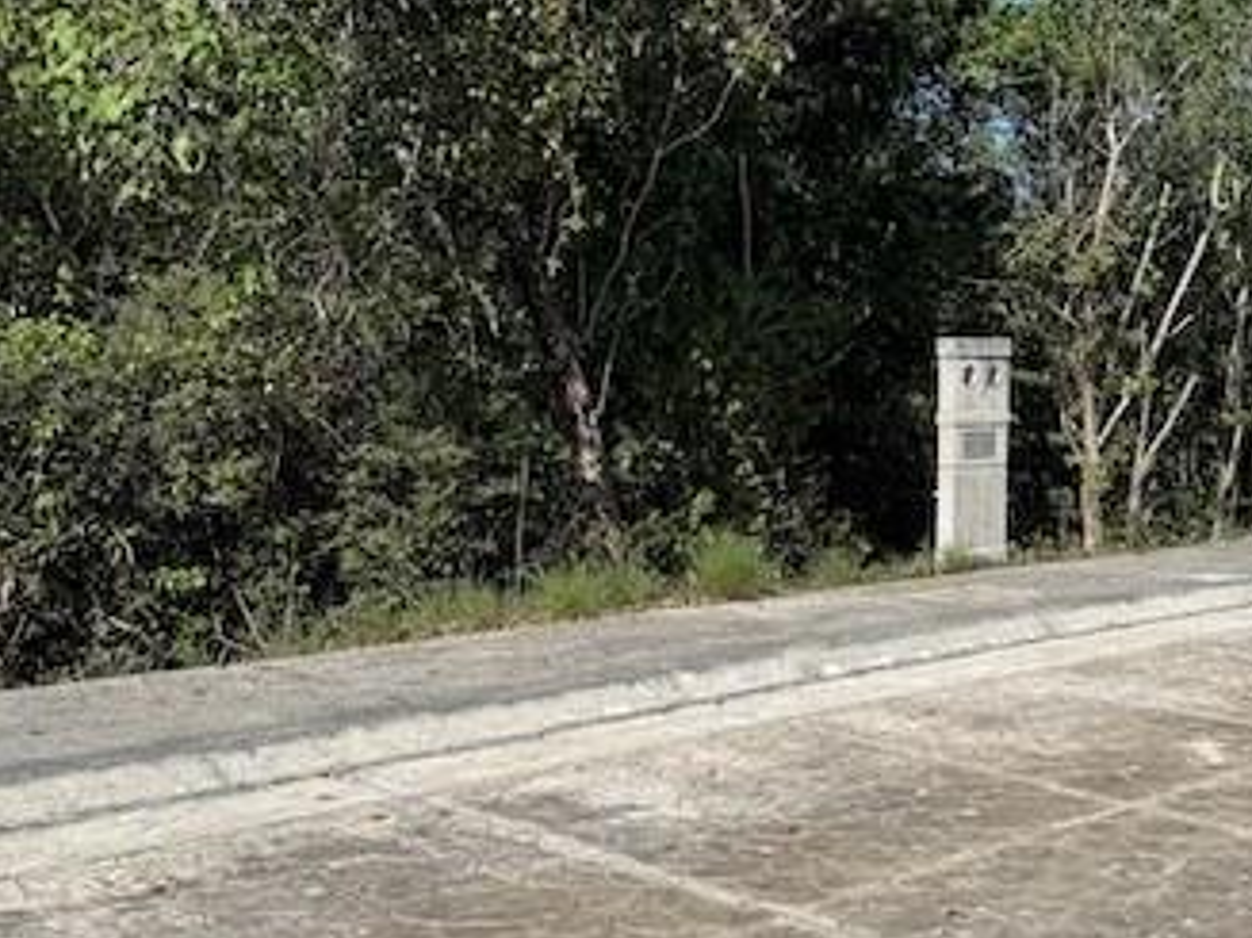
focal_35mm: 47
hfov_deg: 39.1
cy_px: 425
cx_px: 973
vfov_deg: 30.8
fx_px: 1699
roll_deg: +0.1
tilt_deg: -1.5
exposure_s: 1/6410
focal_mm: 6.76
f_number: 1.78
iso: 80
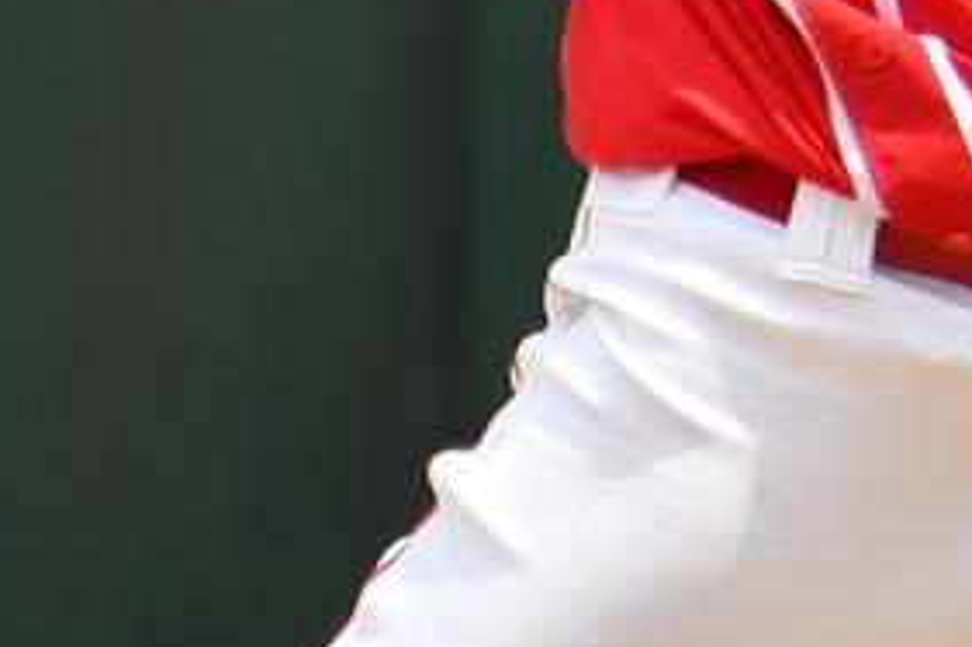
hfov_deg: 0.7
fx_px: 74878
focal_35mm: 2775
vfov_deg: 0.5
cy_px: -234
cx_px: 1484
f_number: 6.3
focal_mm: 260
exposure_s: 1/1600
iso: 400
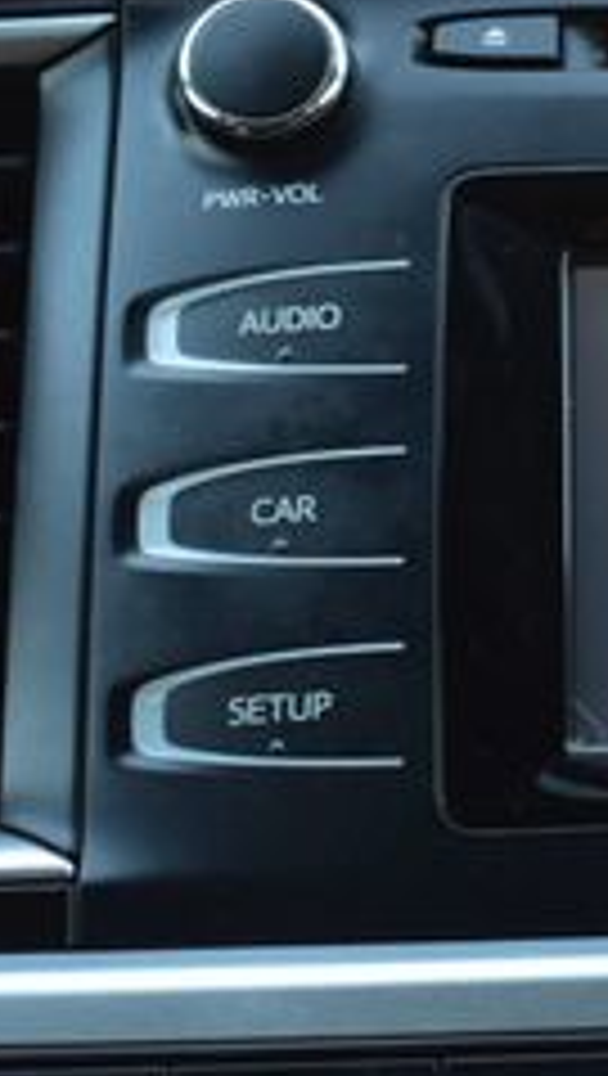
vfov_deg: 18.8
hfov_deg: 10.2
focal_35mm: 113
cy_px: 671
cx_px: 1045
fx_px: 3240
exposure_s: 1/15
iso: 1250
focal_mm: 27
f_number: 6.3
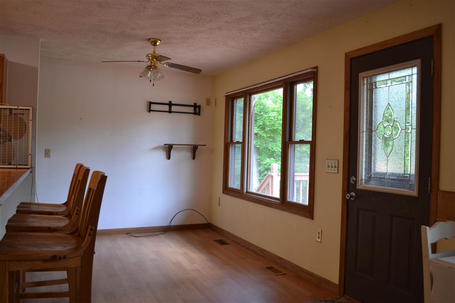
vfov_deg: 43.6
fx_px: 379
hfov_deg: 61.9
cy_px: 152
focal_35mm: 30
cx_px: 228
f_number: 3.8
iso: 400
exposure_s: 1/50
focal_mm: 20
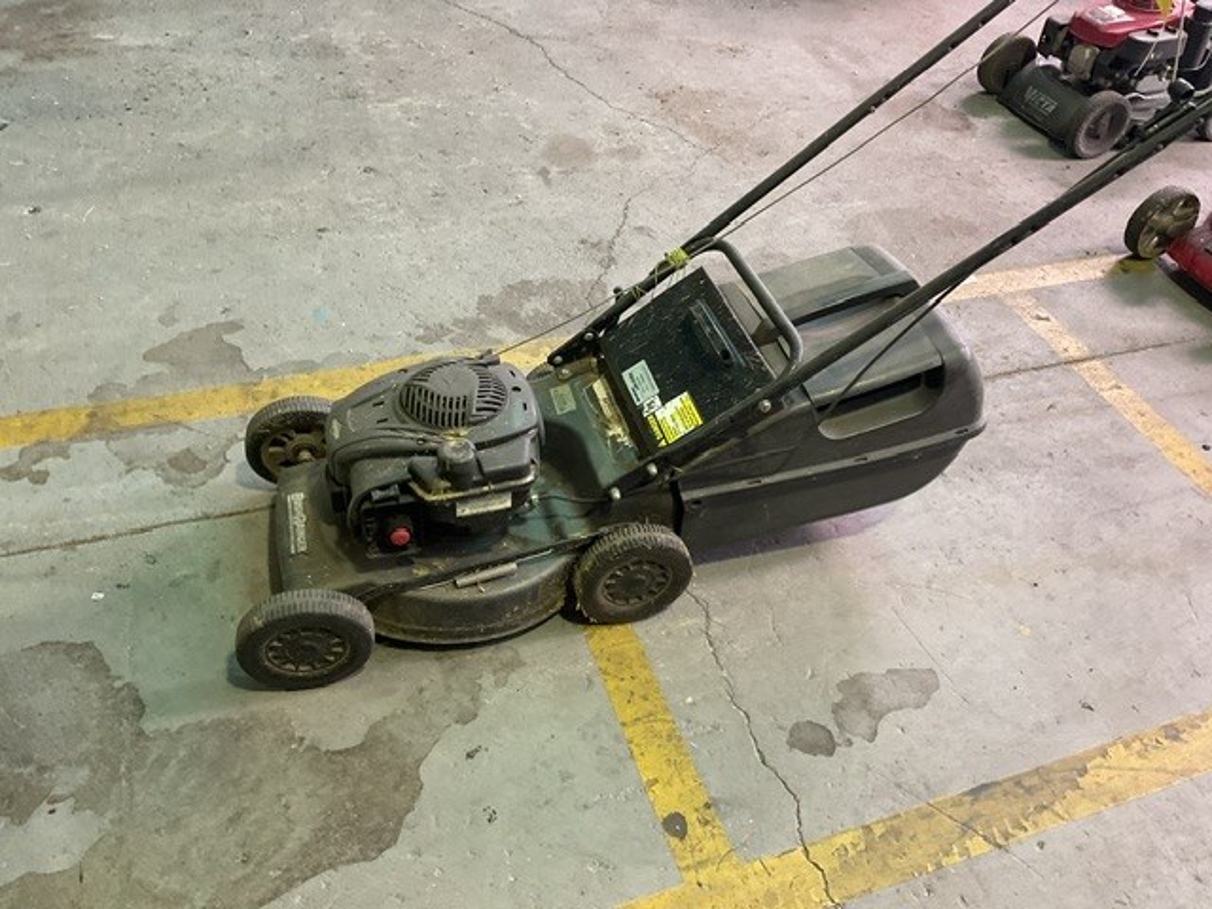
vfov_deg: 48.2
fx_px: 1015
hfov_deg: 61.7
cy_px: 454
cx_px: 606
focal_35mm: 29
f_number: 1.8
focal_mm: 3
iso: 160
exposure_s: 1/50
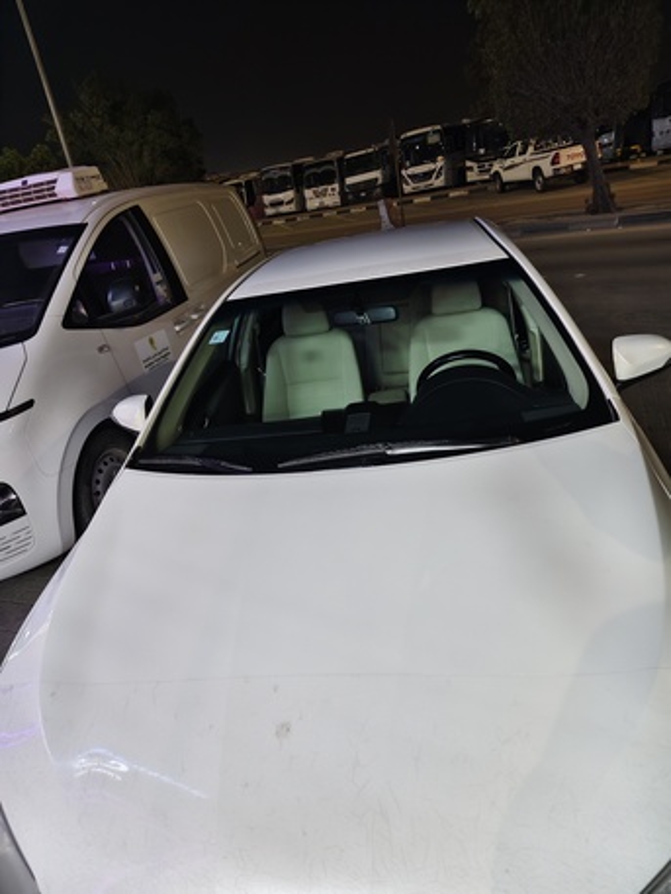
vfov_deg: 71.6
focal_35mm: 24
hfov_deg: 56.8
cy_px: 447
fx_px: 620
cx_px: 336
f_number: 1.88
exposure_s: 1/60
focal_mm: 5.56
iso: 2415
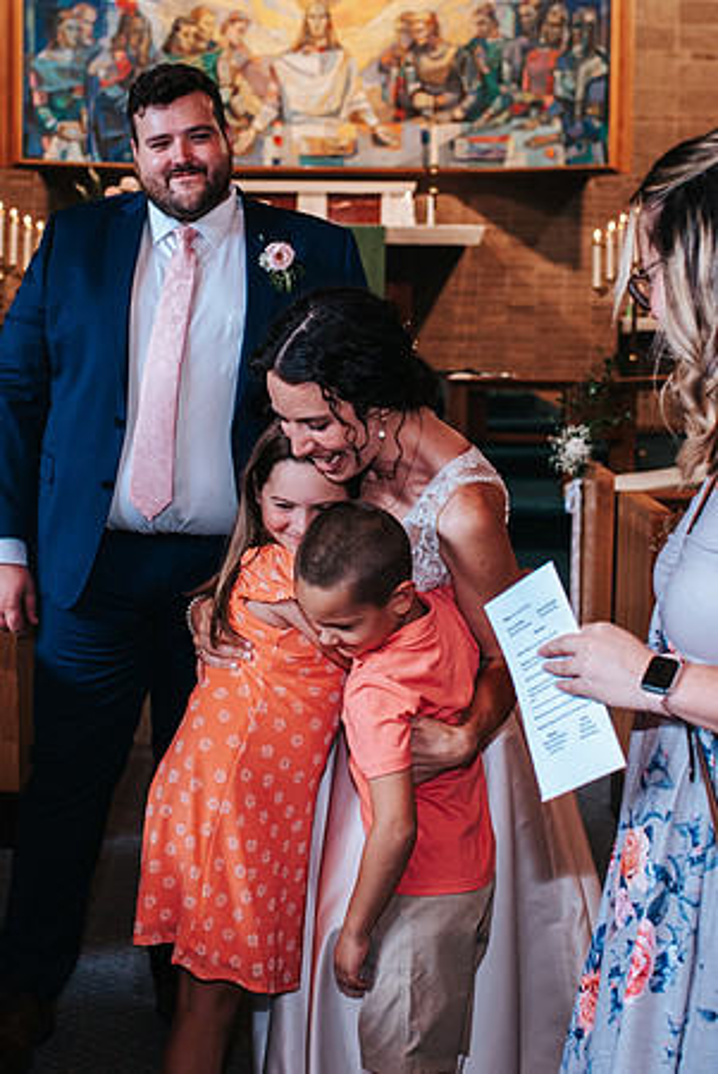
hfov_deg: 21.8
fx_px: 1866
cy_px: 434
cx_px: 293
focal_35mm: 63
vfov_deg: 32.0
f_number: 3.2
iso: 900
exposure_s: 1/125
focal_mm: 35
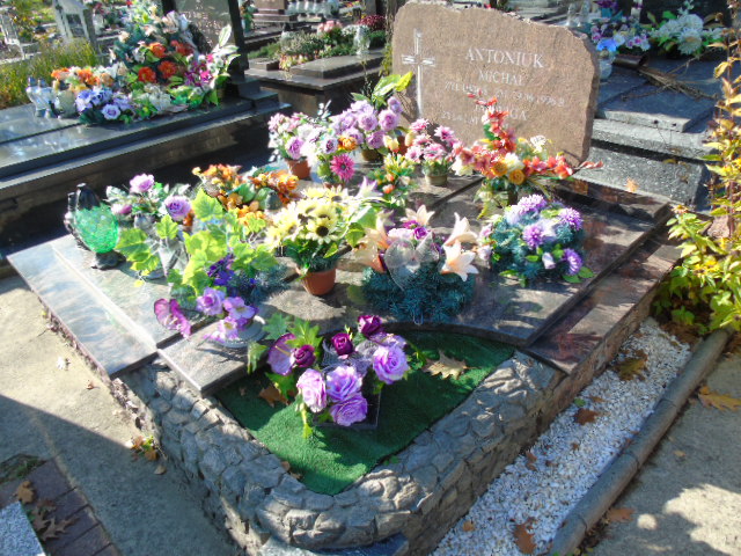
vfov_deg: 54.9
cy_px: 278
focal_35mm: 25
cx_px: 370
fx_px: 535
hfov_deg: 69.4
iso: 80
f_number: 3.4
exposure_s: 1/200
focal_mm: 4.4
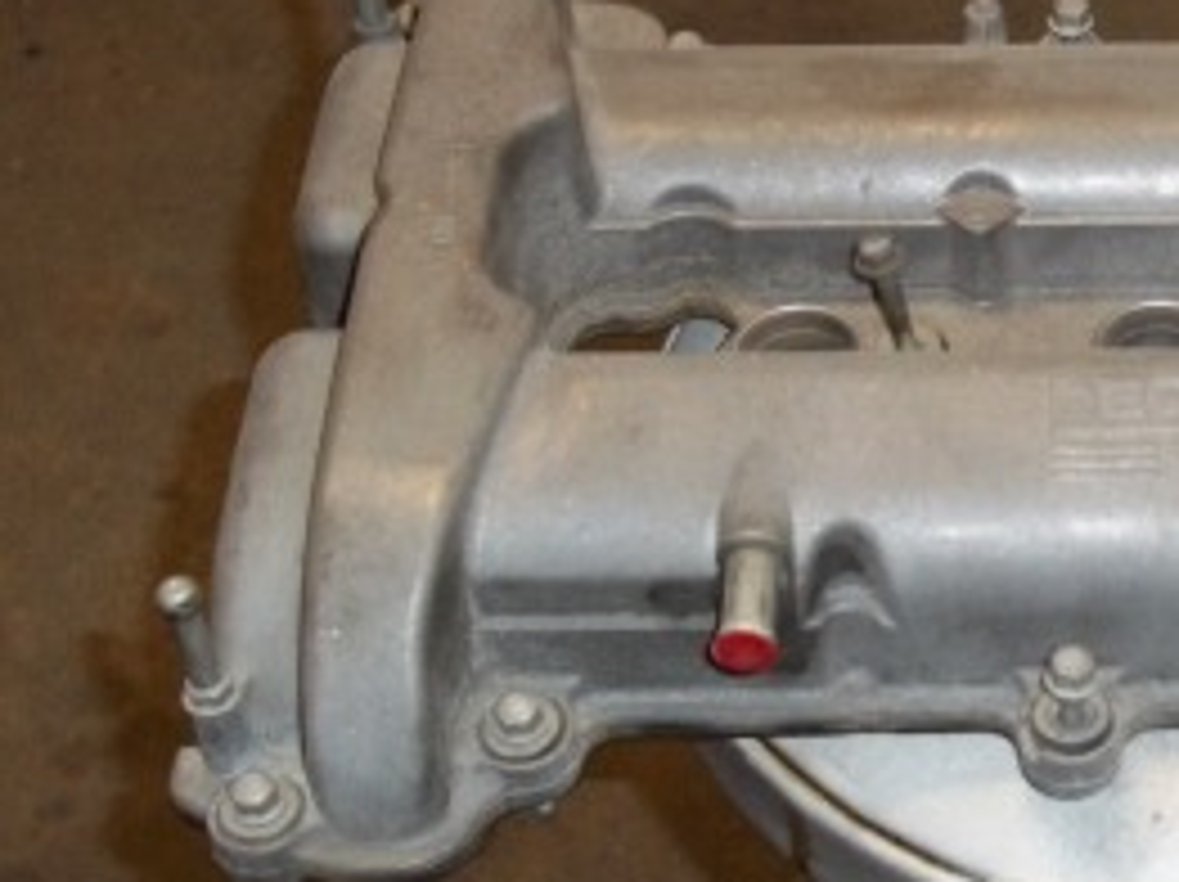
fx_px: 2994
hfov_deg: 21.4
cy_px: 554
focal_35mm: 88
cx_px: 1220
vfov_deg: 16.7
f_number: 3.1
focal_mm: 6.5
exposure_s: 1/30
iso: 160
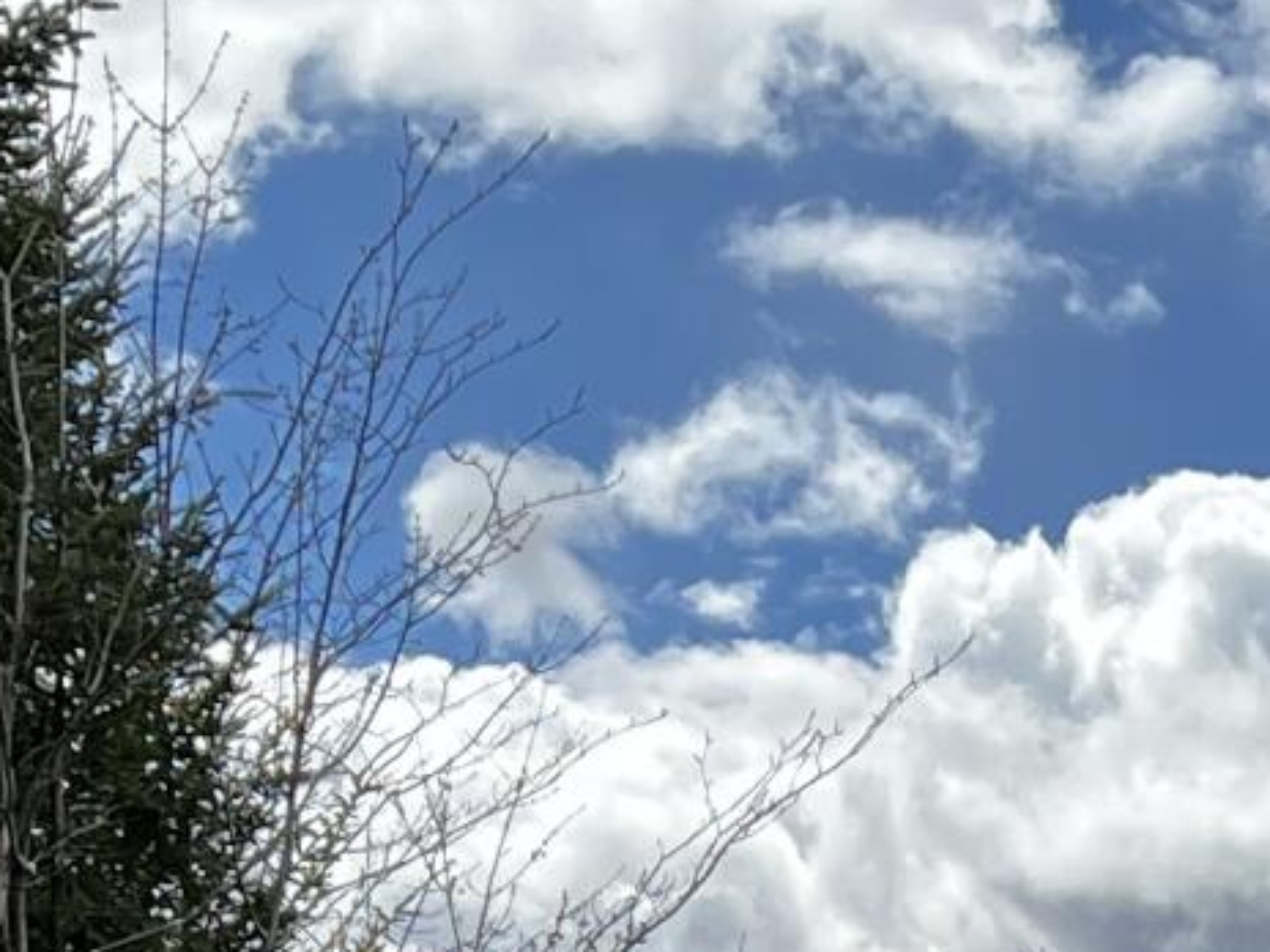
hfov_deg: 11.4
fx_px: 6164
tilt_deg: +3.2
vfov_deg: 8.4
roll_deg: +1.6
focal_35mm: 168
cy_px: 1967
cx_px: 1749
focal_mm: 5.7
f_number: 1.5
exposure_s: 1/2915
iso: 50
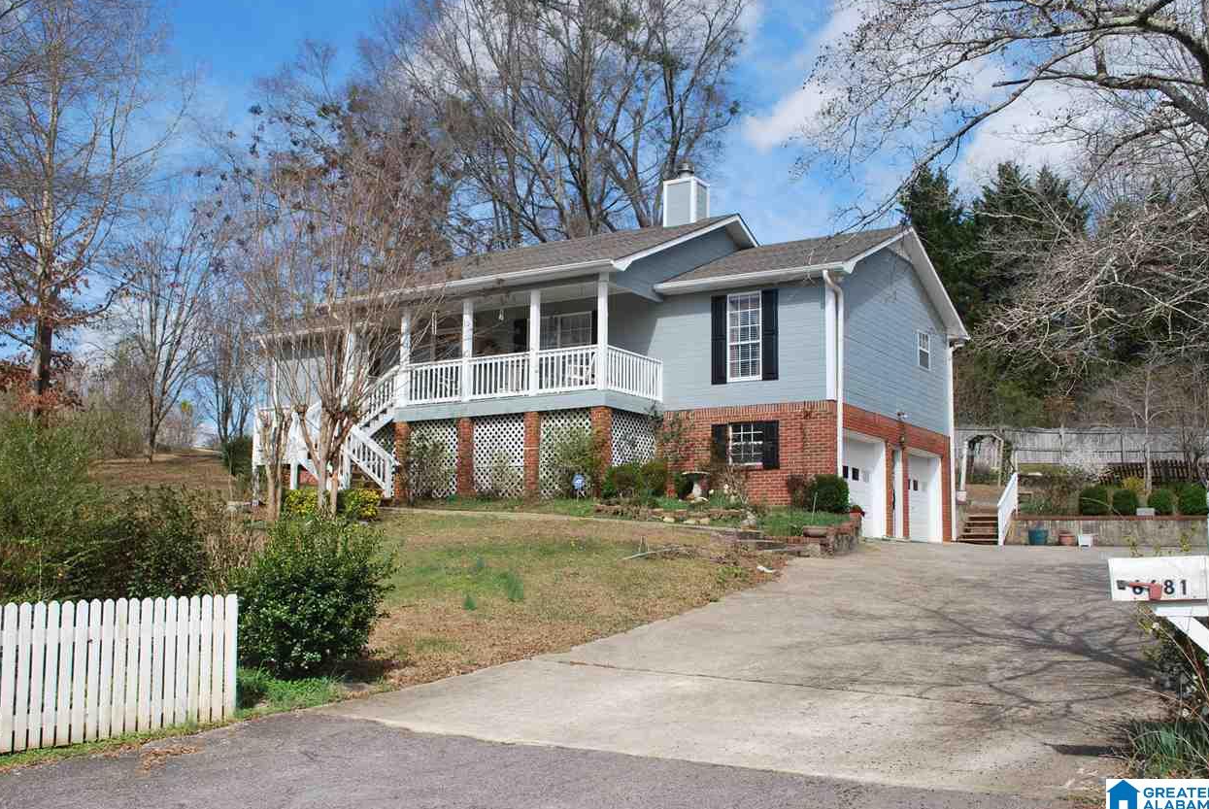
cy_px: 408
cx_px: 601
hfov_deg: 51.8
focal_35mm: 37
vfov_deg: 36.0
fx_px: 1244
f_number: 8
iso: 100
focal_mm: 24
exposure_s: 1/250
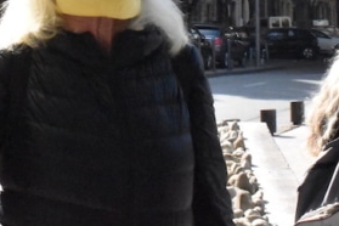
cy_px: -28
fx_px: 1049
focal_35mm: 111
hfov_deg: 18.2
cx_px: 63
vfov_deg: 12.1
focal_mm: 27
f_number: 22
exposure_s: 1/2000
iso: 12800
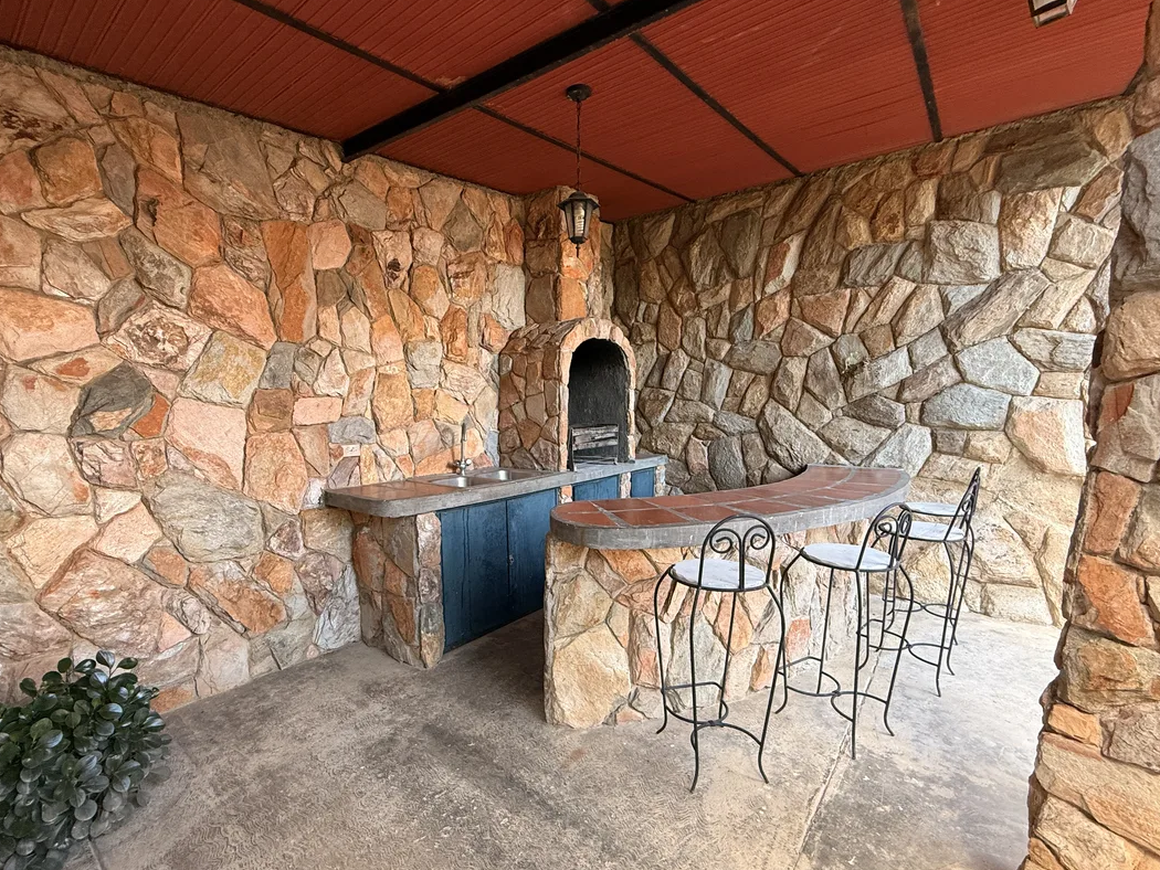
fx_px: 536
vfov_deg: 77.8
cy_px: 489
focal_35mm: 16
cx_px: 553
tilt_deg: -8.3
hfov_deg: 94.4
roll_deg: +0.1
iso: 200
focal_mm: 2.22
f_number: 2.2
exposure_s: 1/99
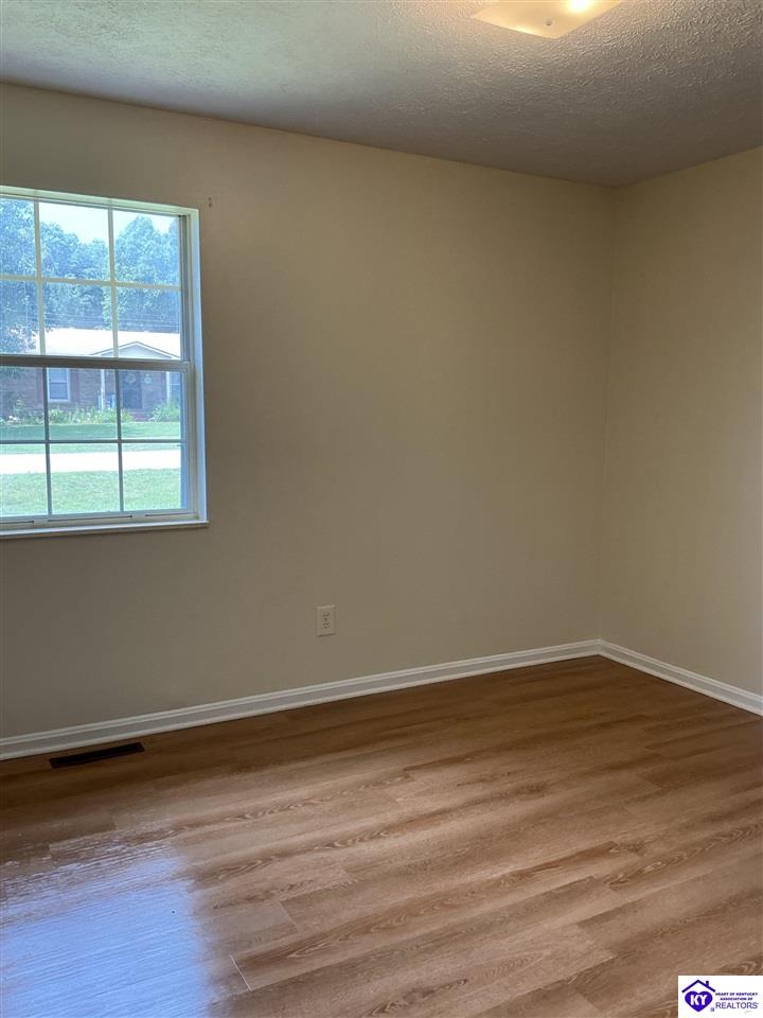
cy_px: 509
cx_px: 382
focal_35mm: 28
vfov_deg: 63.4
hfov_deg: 49.7
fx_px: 823
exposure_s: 1/60
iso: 32
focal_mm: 3
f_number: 1.8
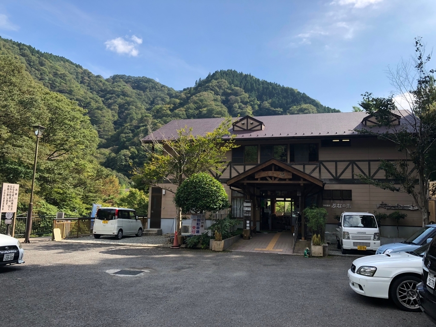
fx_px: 353
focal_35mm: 28
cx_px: 218
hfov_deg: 63.4
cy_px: 164
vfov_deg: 49.7
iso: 20
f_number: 1.8
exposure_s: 1/1200
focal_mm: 4
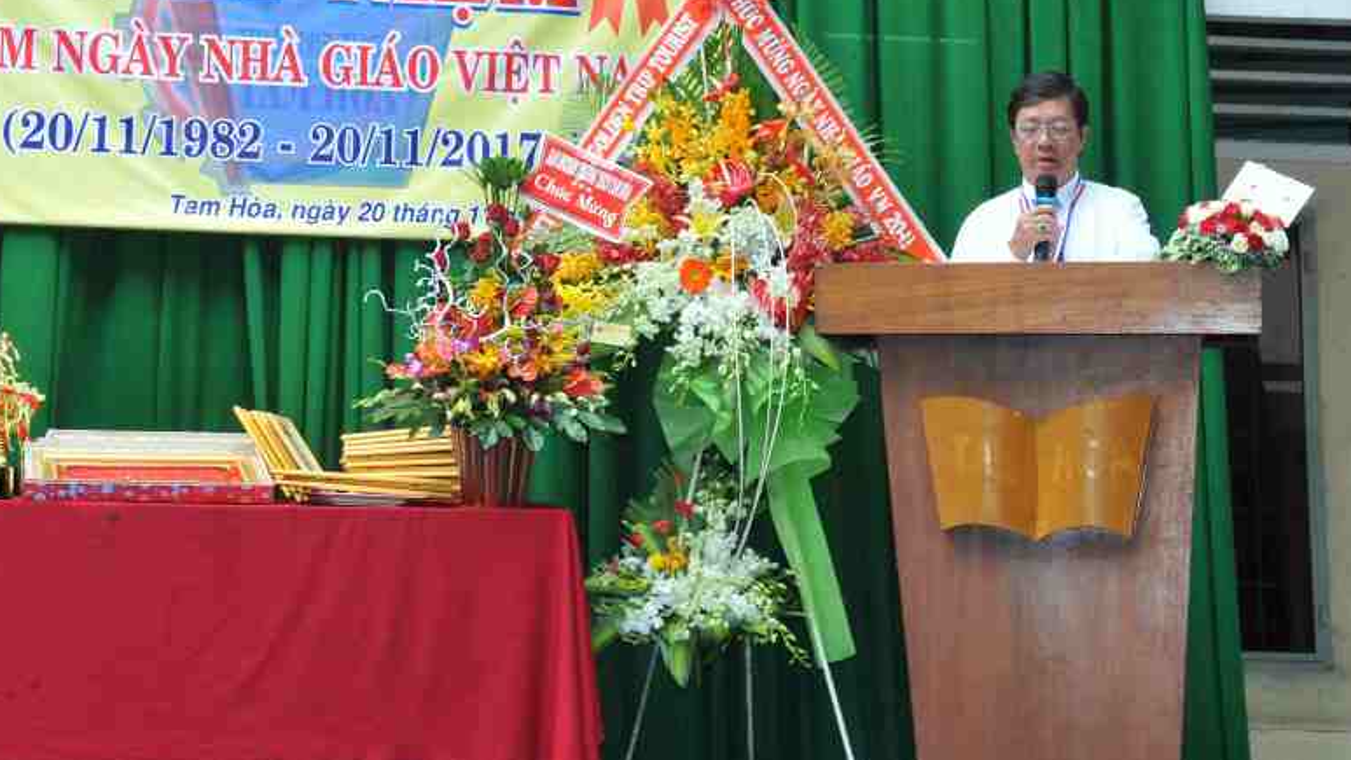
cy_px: 206
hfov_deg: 32.3
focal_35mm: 65
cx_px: 598
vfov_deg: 18.4
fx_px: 2329
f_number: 10
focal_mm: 32
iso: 200
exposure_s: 1/30
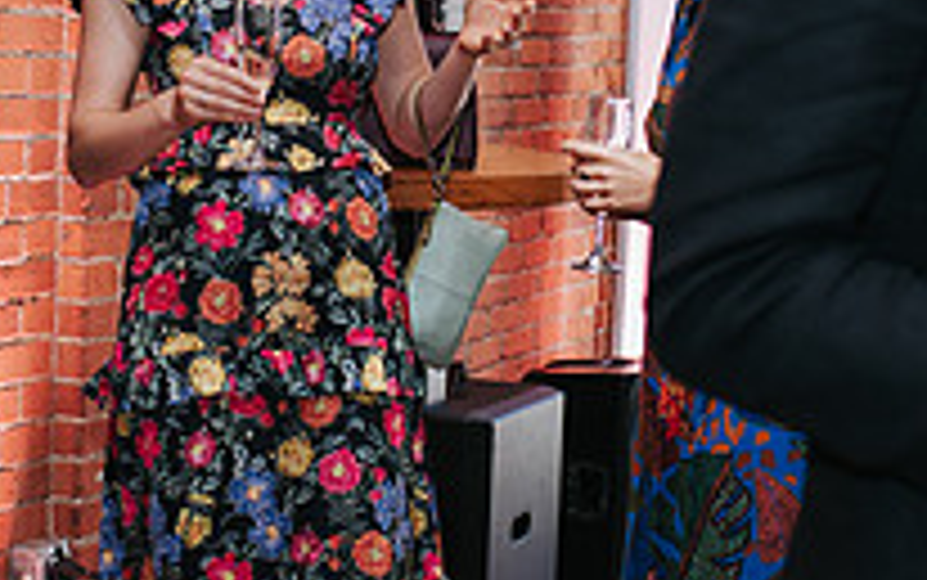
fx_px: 2856
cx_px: 288
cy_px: 153
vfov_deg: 11.6
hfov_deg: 18.4
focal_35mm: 113
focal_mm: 35
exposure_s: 1/200
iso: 800
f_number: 3.2
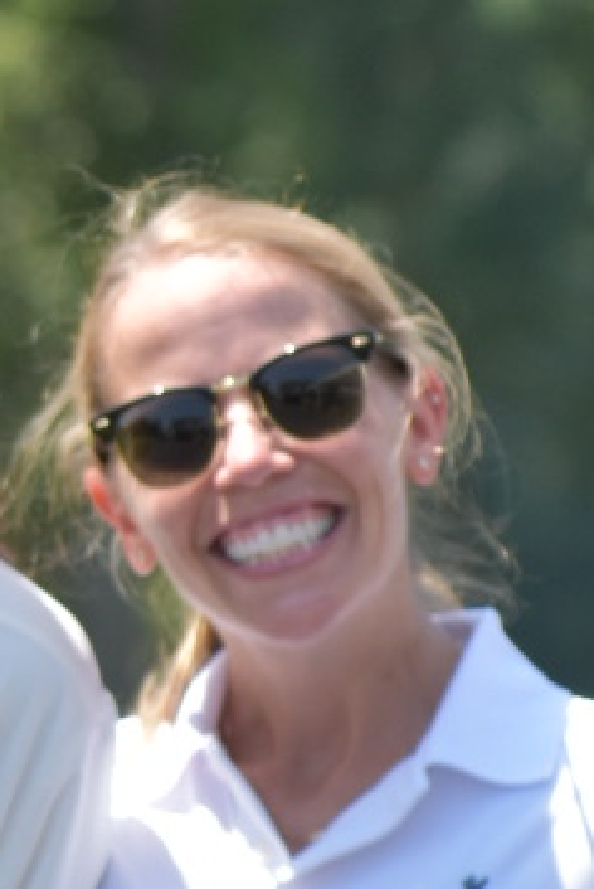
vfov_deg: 2.3
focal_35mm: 894
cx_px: -317
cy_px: 499
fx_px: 22082
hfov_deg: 1.5
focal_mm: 130
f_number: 5.6
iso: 200
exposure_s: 1/640
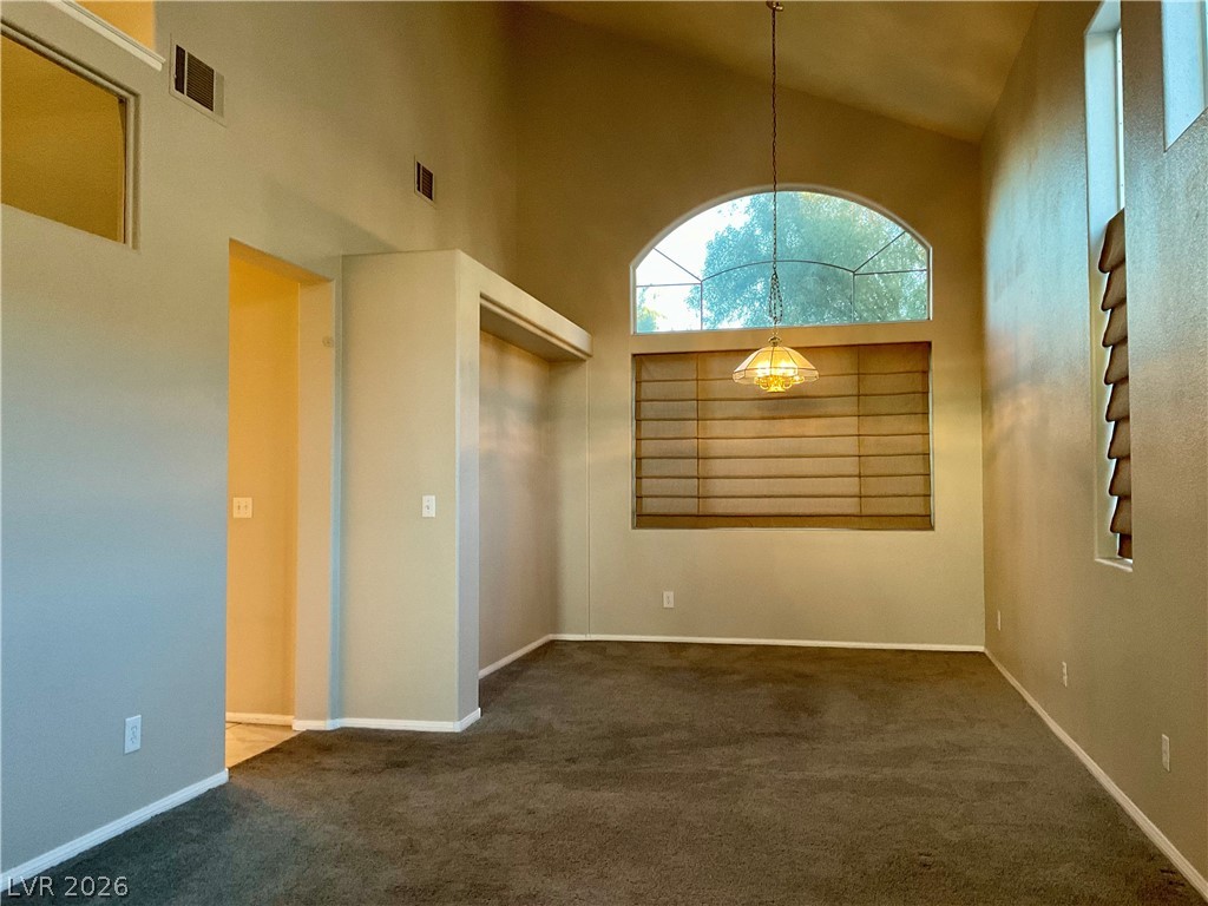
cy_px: 453
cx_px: 604
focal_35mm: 29
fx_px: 1012
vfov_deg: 48.2
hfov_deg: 61.7
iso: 160
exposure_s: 1/60
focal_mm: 3
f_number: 1.8
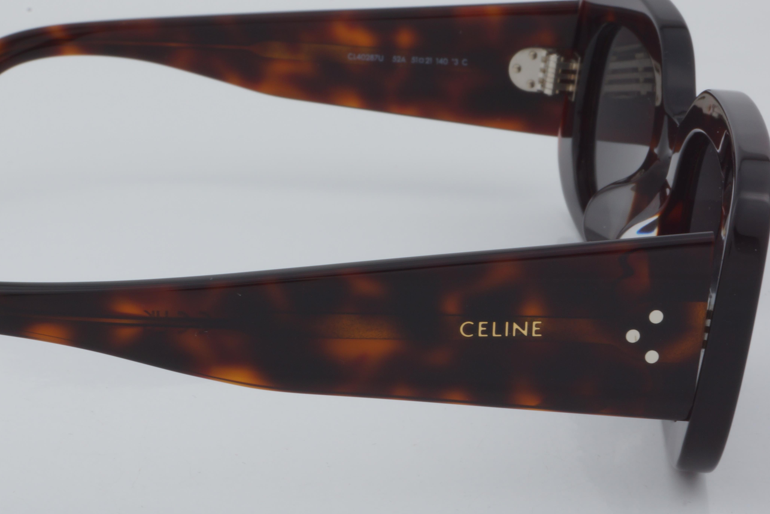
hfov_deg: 18.7
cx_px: 235
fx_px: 2331
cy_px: 220
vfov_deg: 12.6
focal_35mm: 109
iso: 100
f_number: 32
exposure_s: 1/4
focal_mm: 50
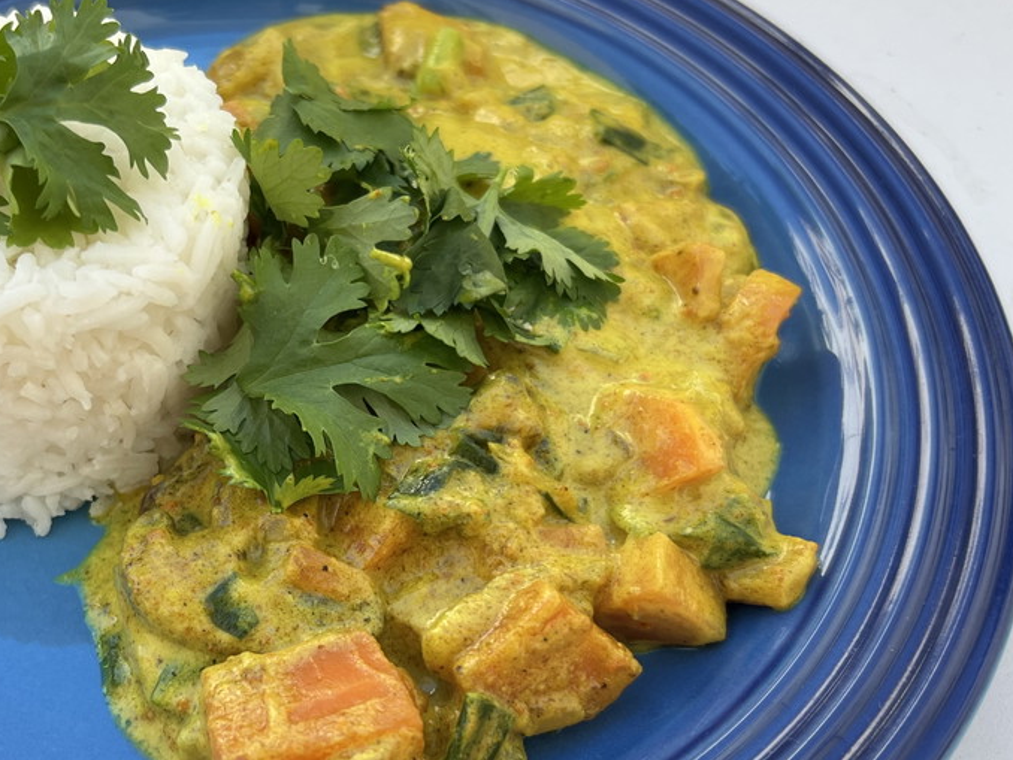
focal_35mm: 46
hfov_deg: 40.4
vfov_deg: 31.3
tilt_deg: -56.6
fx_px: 1347
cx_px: 291
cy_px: 500
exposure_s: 1/513
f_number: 1.5
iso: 50
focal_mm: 5.7
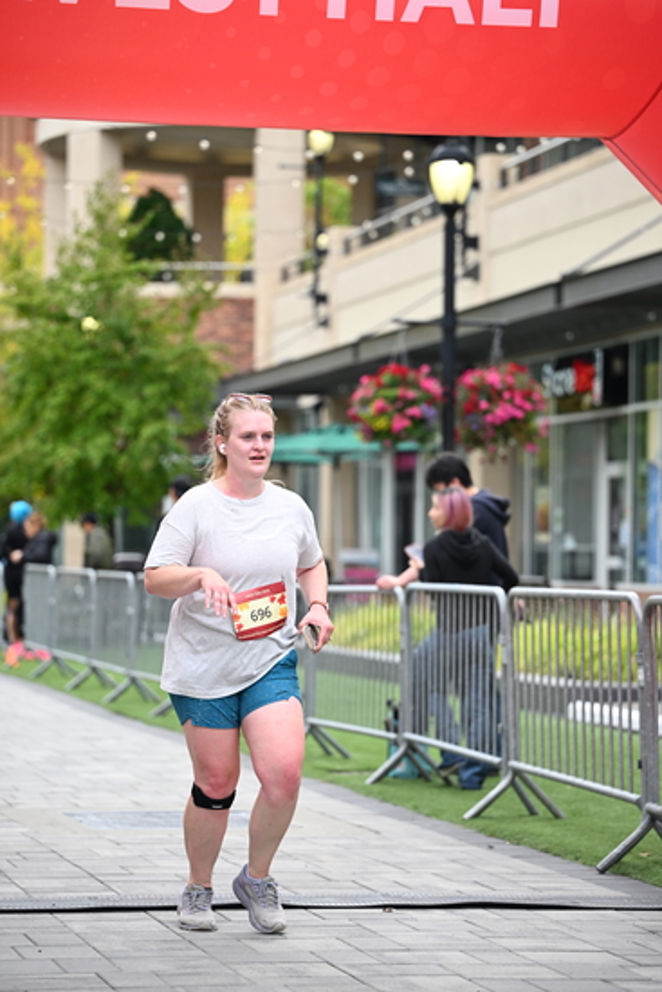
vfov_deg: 19.5
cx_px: 331
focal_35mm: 105
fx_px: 2894
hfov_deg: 13.0
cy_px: 496
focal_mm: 105
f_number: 2.8
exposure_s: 1/2000
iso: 640
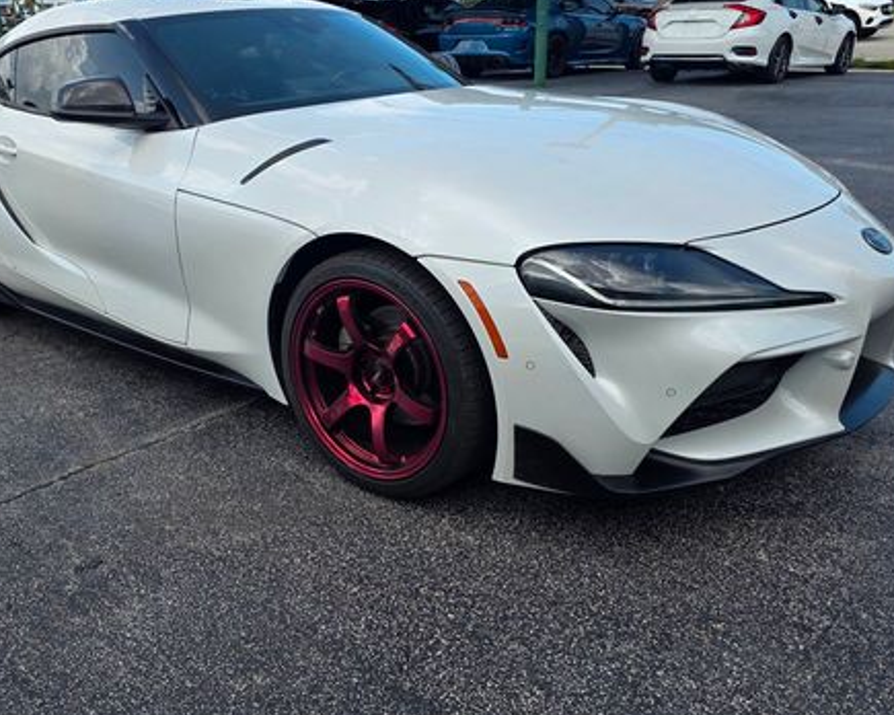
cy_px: 318
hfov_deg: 53.9
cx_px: 362
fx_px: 873
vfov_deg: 44.5
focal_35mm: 33
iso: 80
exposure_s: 1/3026
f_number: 1.7
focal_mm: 6.3
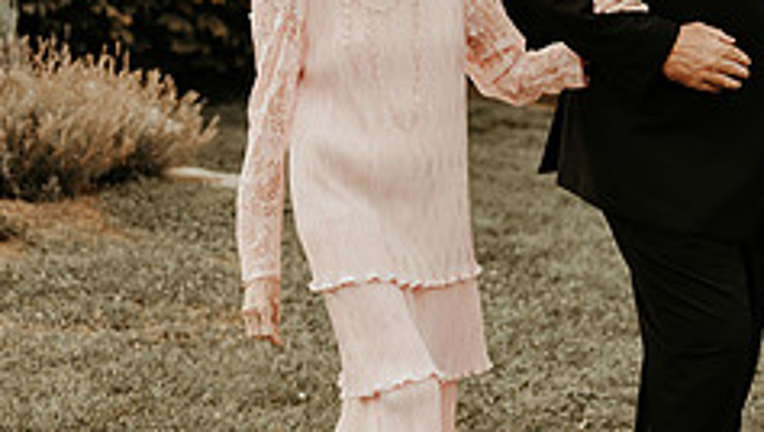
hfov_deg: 16.7
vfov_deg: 9.5
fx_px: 2596
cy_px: 40
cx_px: 571
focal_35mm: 128
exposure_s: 1/640
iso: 100
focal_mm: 50
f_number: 2.8
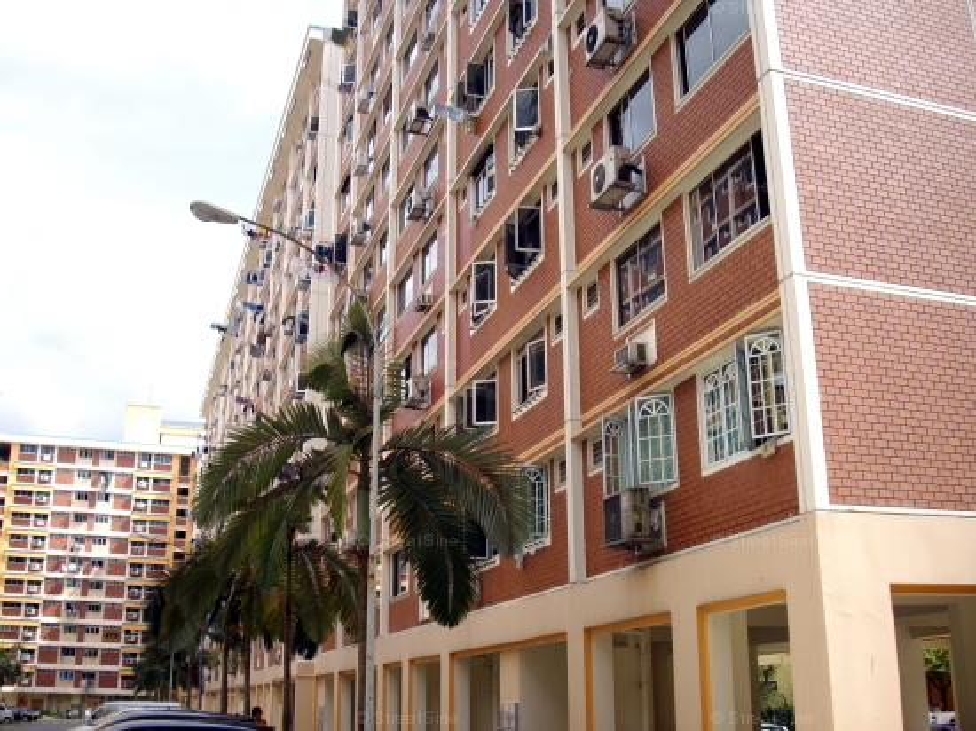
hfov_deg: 50.2
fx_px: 1043
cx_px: 488
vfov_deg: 38.6
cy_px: 366
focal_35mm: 37
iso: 80
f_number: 2.8
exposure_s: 1/400
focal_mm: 6.2
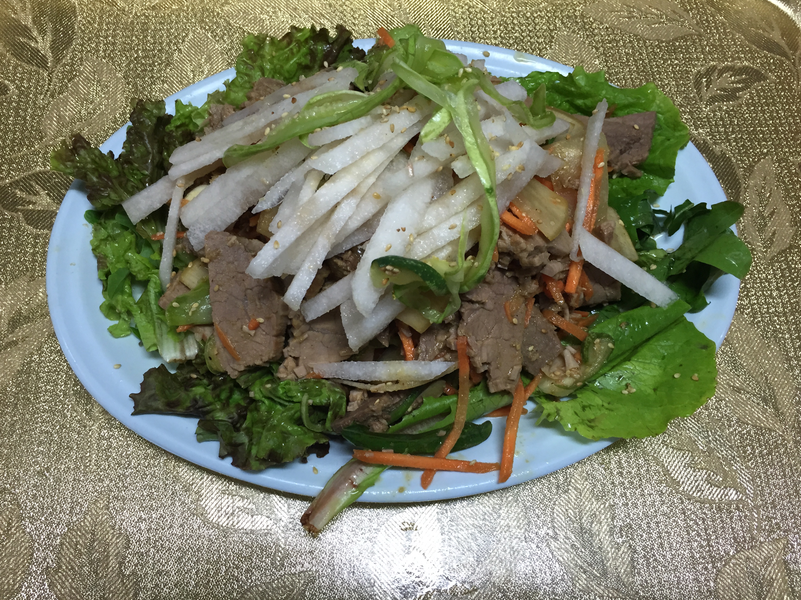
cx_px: 388
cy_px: 300
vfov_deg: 46.8
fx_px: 694
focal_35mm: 30
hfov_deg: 60.0
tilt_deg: -68.1
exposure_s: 1/30
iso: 50
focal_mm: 4.15
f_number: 2.2
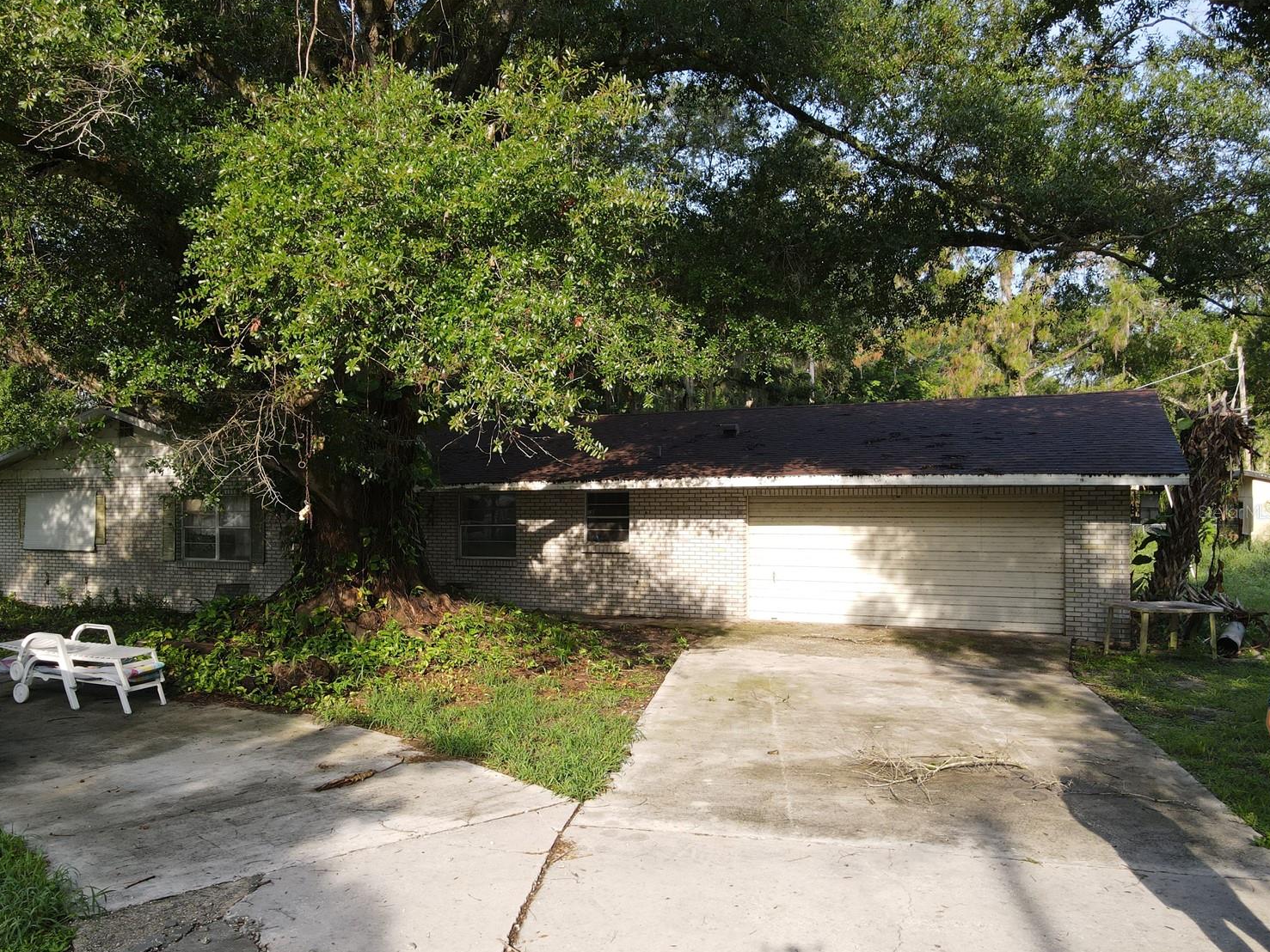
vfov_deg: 53.0
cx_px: 592
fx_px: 954
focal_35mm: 26
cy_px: 511
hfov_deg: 67.2
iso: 100
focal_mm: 4.5
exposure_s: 1/200
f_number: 2.8
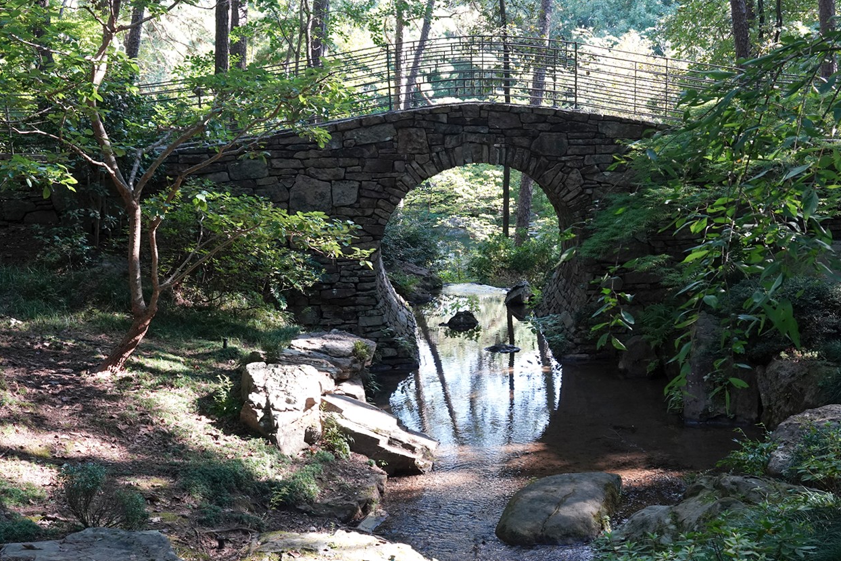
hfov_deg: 43.5
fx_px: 1051
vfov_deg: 29.7
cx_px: 467
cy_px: 372
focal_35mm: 45
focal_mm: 28
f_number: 8
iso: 1250
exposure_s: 1/100
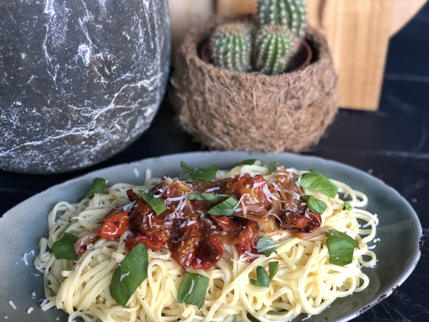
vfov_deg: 25.2
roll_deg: -0.2
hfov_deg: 33.2
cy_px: 163
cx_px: 211
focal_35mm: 58
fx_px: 719
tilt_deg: -41.8
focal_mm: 6.6
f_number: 2.8
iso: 400
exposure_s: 1/60
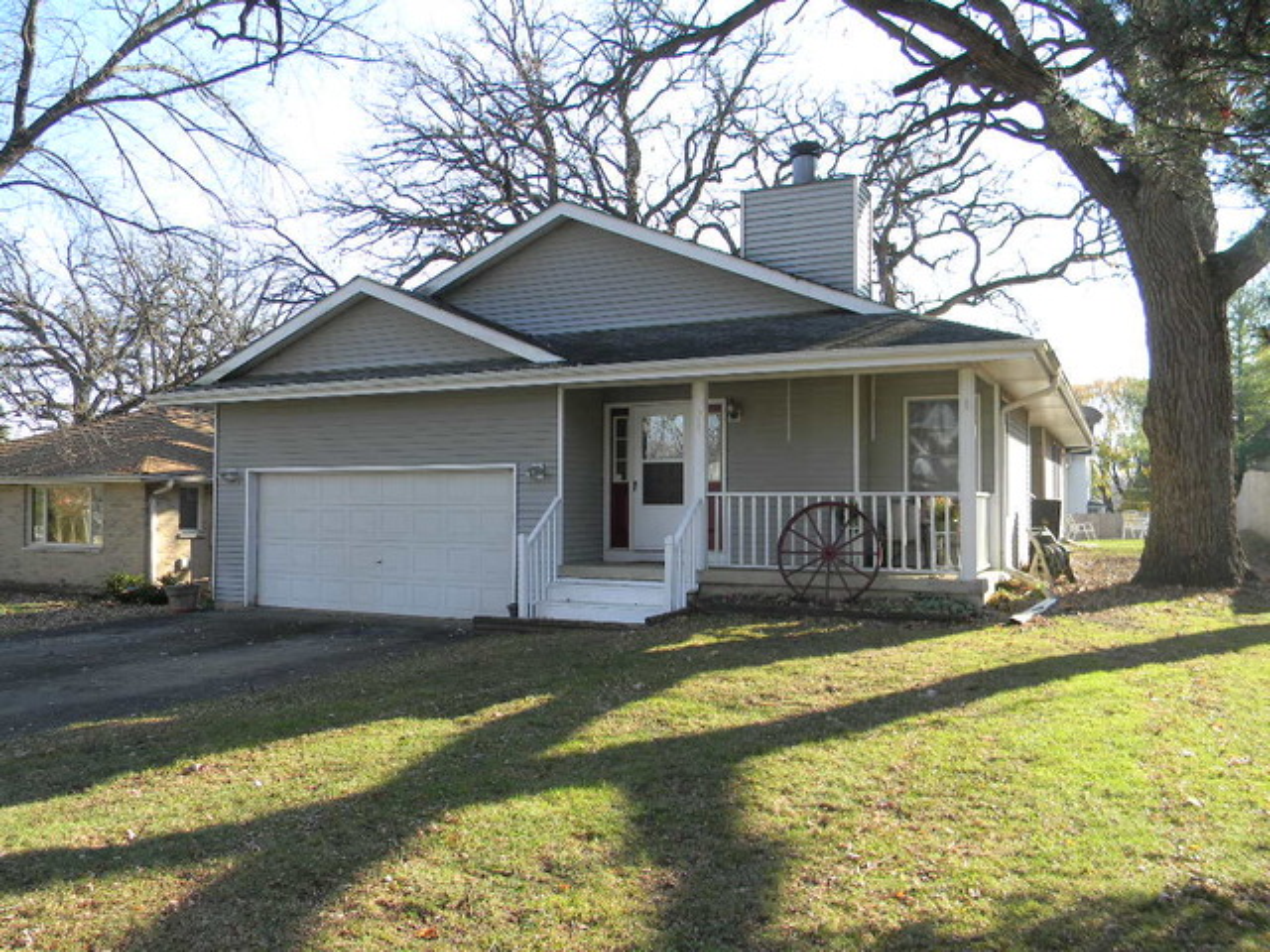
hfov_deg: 63.4
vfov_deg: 49.7
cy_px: 476
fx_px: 1027
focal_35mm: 28
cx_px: 635
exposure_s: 1/161
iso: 80
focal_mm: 5
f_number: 3.5
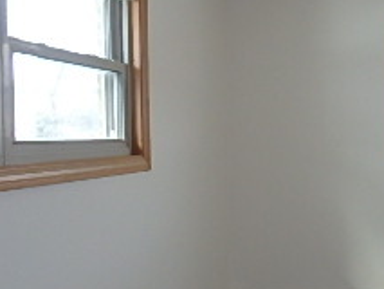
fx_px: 699
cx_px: 429
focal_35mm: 63
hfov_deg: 27.8
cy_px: 195
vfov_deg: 23.2
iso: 200
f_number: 3.5
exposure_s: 1/60
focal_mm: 3.7
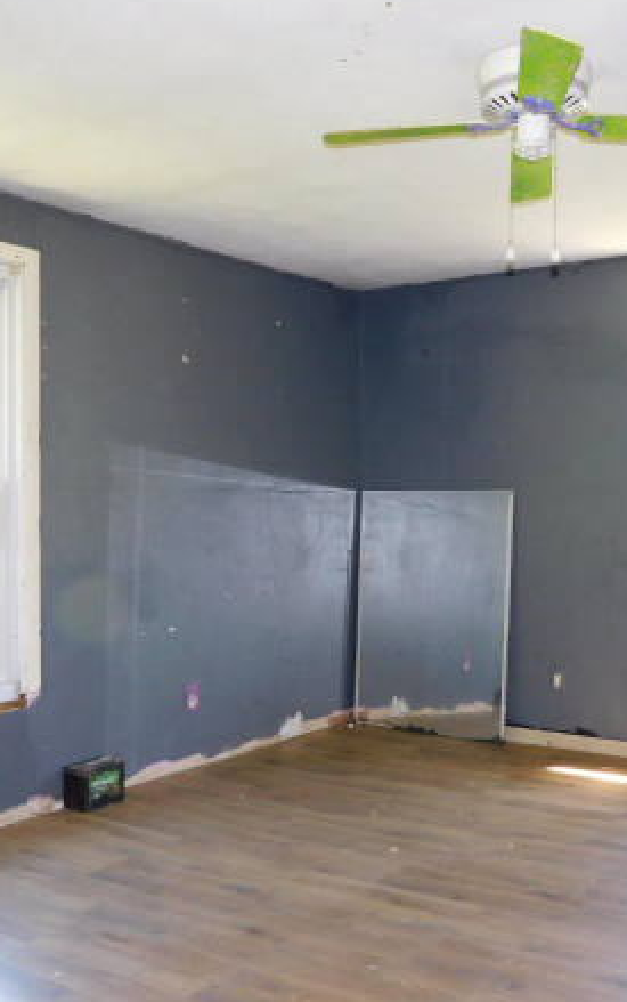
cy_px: 536
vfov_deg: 52.7
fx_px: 1010
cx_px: 450
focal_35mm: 37
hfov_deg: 34.0
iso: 200
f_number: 3
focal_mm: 4
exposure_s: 1/30
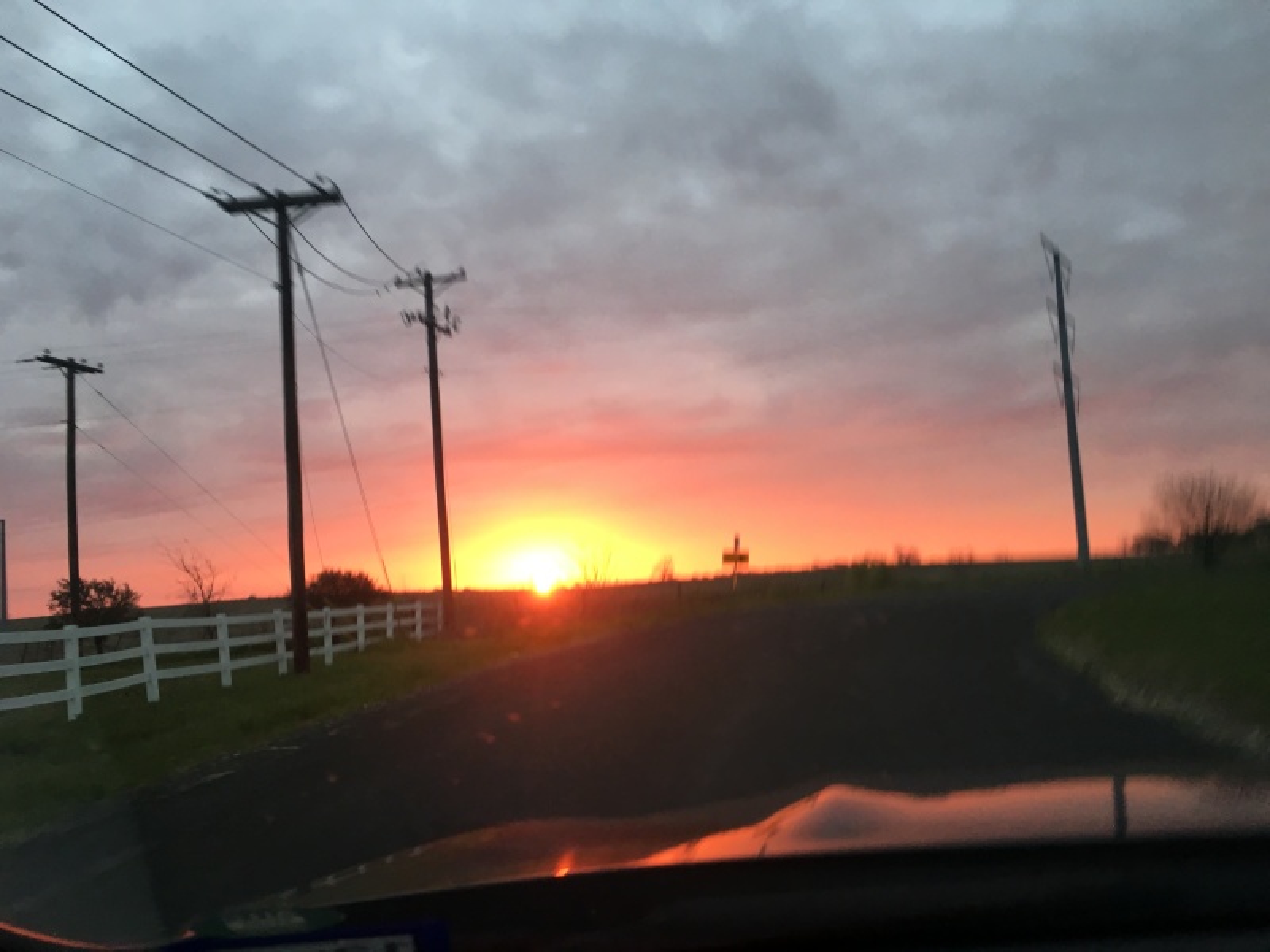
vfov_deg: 48.2
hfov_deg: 61.7
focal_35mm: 29
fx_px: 1064
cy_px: 476
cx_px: 635
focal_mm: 4.15
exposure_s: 1/30
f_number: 2.2
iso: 80
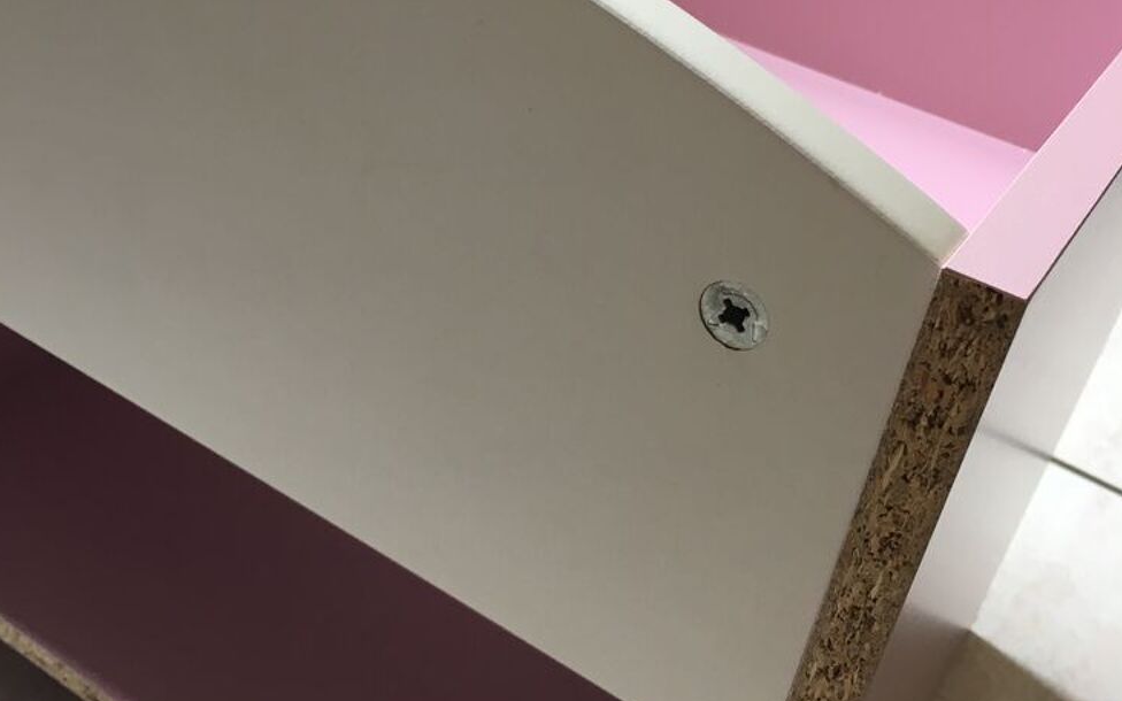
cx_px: 568
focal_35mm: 42
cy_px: 359
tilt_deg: -38.0
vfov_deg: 30.5
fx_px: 1284
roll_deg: -8.0
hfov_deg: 47.2
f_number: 2.2
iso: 64
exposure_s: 1/30
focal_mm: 4.15
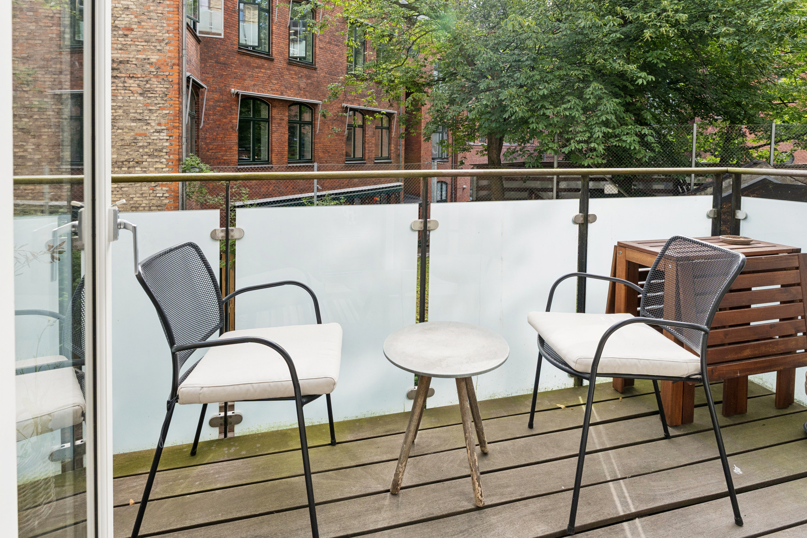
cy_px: 269
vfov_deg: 63.6
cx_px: 404
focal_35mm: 19
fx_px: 434
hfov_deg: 85.9
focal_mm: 12.9
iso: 400
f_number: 7.1
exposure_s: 1/160
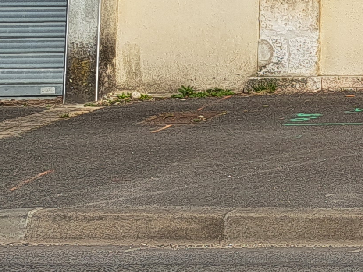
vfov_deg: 10.7
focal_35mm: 134
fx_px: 1405
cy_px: -142
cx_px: 875
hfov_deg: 11.9
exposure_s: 1/2004
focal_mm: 5.23
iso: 50
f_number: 1.8
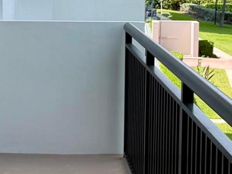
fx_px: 891
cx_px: 92
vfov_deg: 11.1
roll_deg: -0.7
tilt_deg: -5.7
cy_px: 53
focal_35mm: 133
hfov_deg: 14.8
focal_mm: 6.76
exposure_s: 1/2611
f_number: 1.78
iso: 80
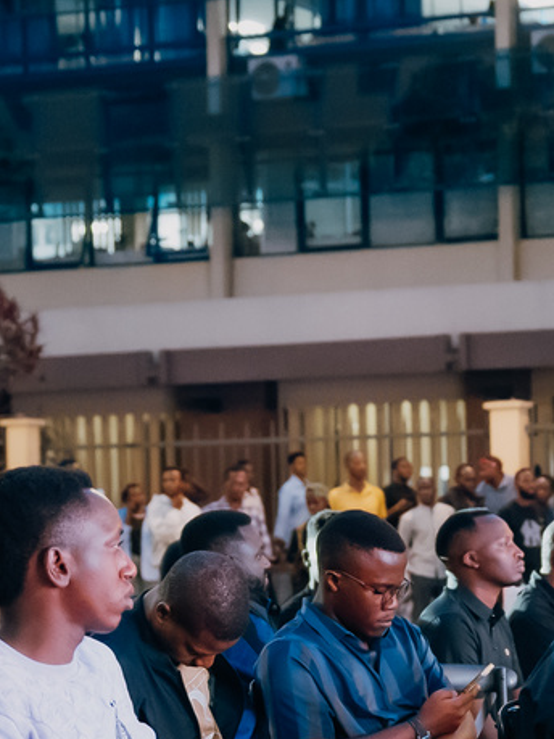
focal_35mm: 124
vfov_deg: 15.8
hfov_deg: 11.7
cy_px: 521
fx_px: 2647
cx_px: 644
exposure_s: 1/125
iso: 6400
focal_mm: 37
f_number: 2.8
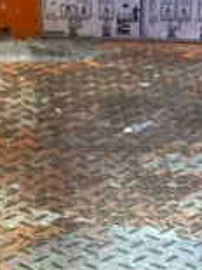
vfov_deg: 13.3
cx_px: 165
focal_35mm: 123
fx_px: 958
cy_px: 577
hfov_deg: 12.0
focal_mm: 5.7
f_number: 1.5
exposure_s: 1/107
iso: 125
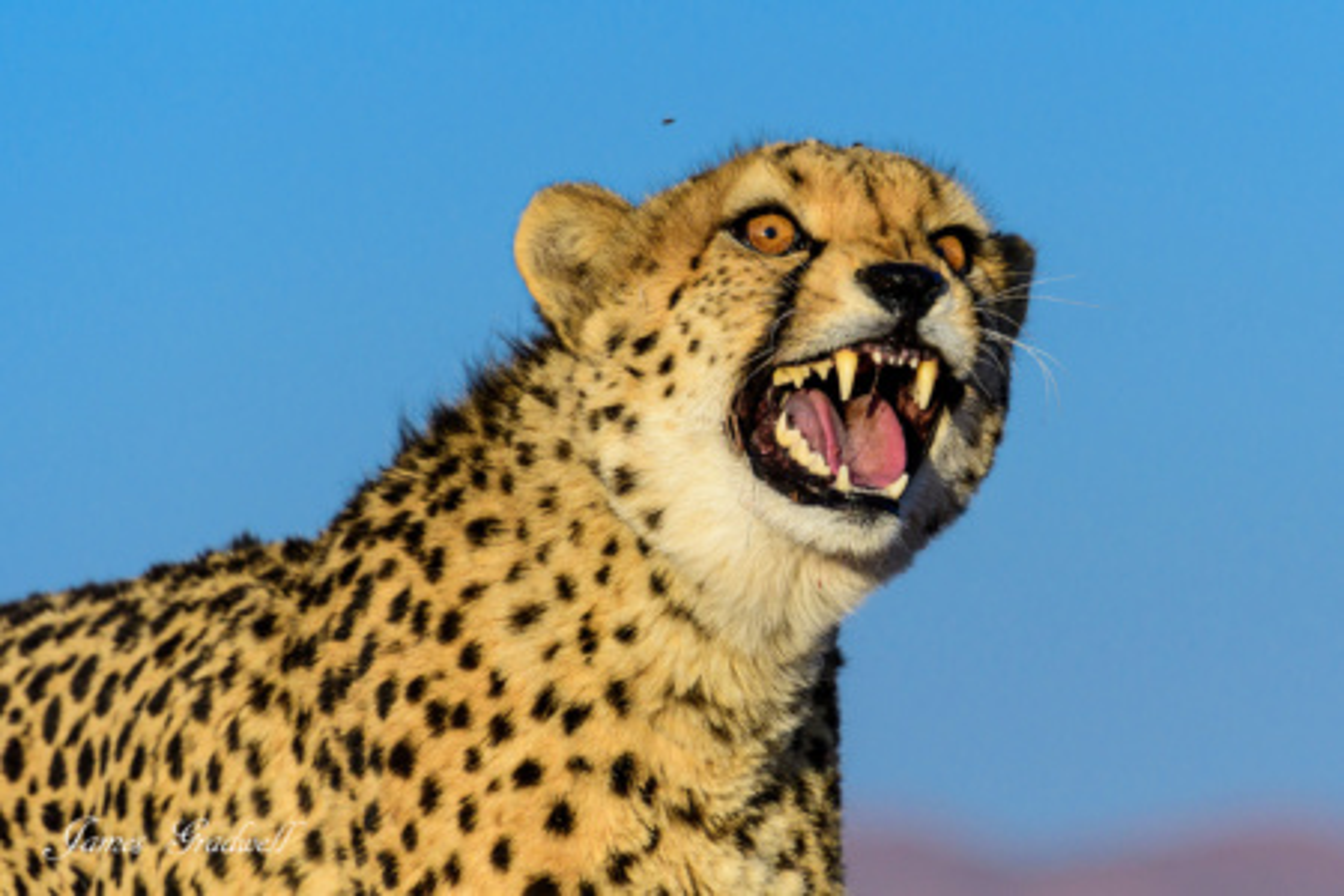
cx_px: 672
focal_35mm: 450
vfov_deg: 3.1
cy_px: 448
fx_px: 16799
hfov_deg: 4.6
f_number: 5.6
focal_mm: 300
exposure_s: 1/2000
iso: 400
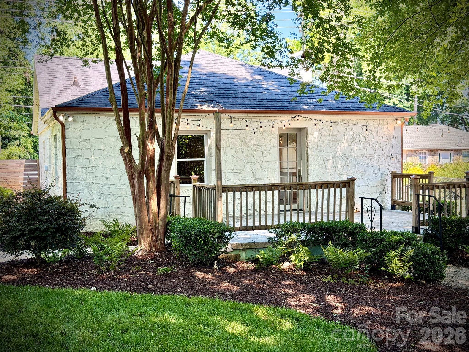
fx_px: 650
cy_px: 176
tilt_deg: -2.2
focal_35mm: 48
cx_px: 234
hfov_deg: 39.7
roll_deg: +1.3
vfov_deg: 30.3
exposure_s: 1/611
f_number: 1.78
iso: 64
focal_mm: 6.76
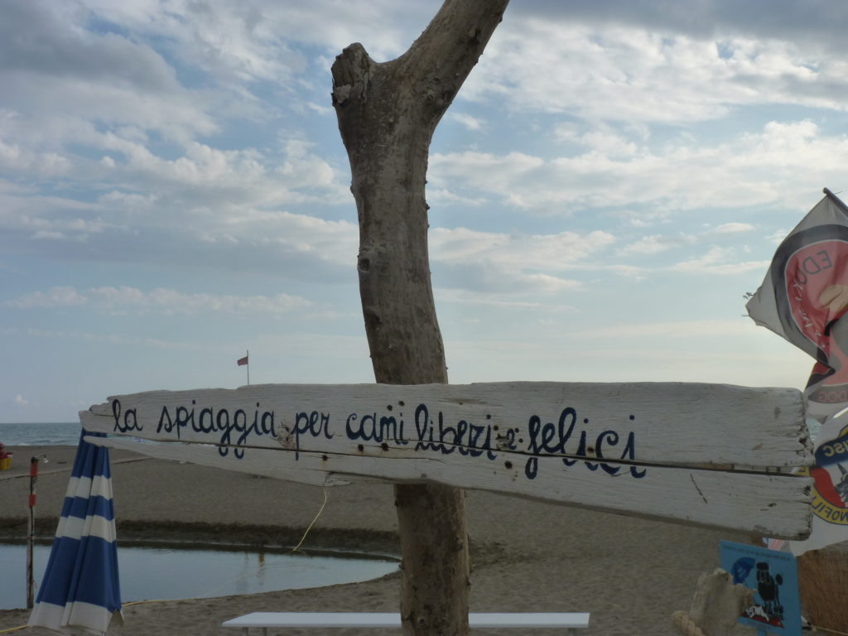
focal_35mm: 40
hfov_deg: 46.8
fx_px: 980
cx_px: 424
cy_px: 318
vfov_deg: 36.0
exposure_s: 1/500
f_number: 5.6
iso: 125
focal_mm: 7.2
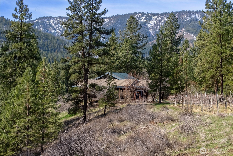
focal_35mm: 70
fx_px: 453
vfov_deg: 19.5
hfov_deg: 28.8
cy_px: 78
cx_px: 116
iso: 100
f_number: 8
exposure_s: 1/3200
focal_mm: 70
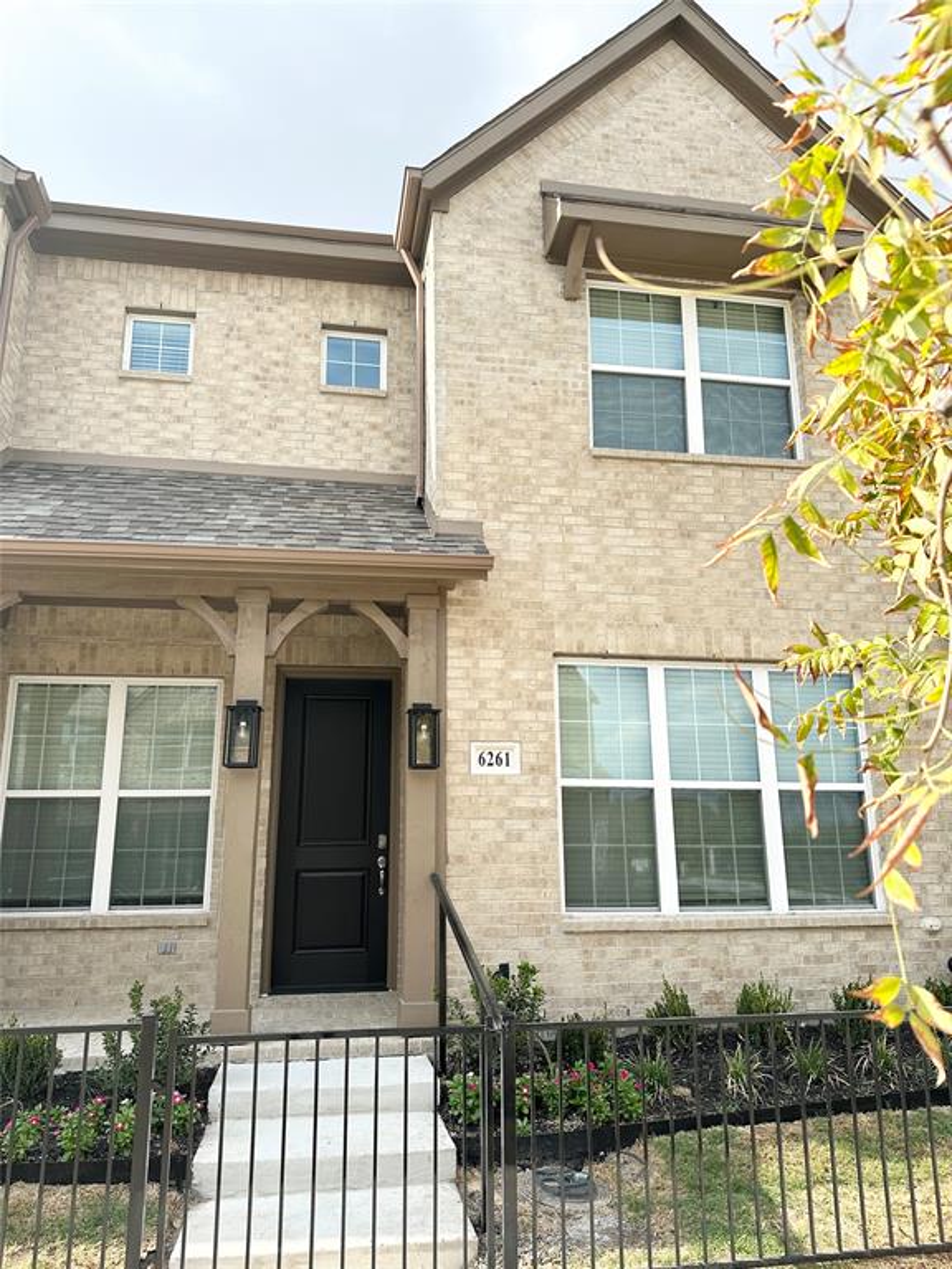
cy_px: 634
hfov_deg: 56.8
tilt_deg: +14.1
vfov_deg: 71.6
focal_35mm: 24
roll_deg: -1.1
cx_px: 476
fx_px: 880
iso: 80
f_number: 1.78
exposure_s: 1/2732
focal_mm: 6.86
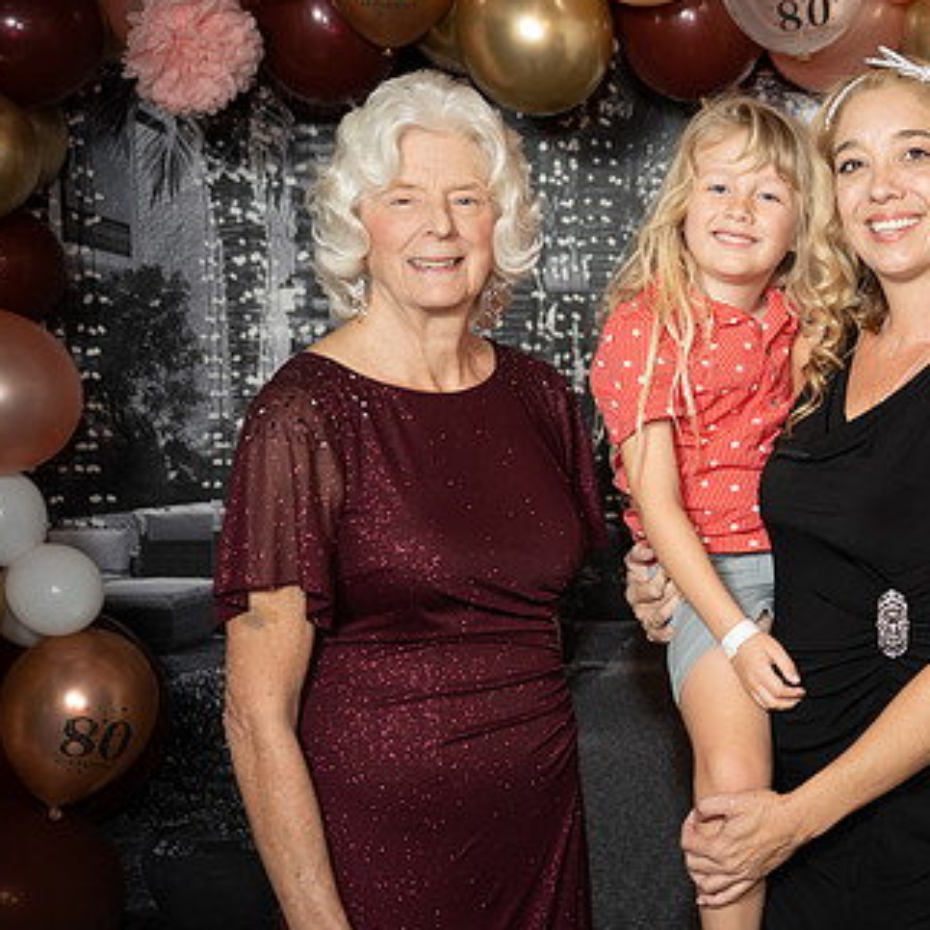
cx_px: 800
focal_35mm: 67
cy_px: 452
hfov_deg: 25.1
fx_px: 2037
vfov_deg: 25.7
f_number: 2.8
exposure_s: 1/160
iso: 1000
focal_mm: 43.8
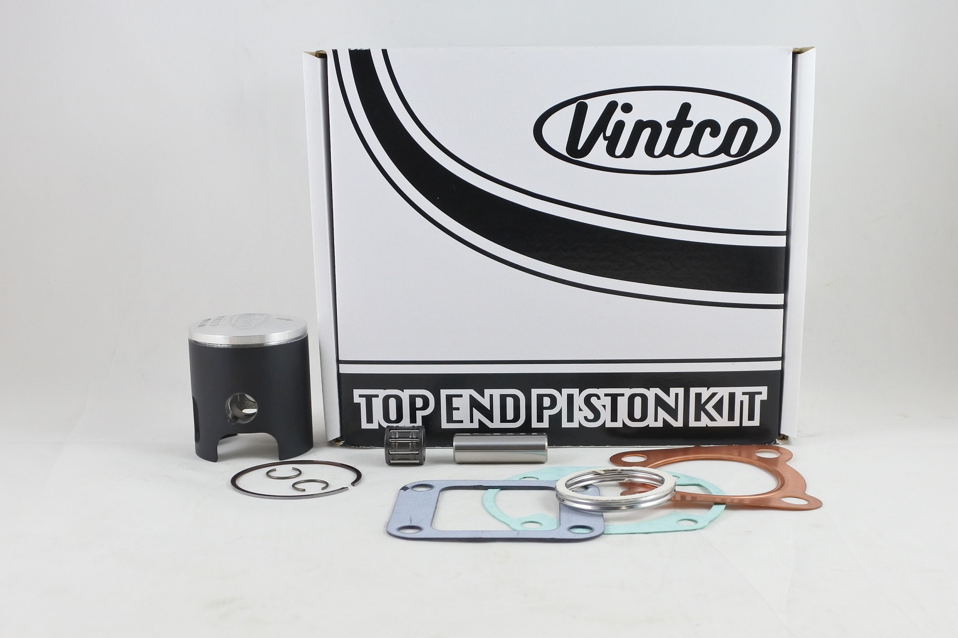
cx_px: 479
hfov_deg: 55.8
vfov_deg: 38.9
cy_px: 319
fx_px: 905
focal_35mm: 34
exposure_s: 1/125
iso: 400
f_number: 4
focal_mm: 12.8
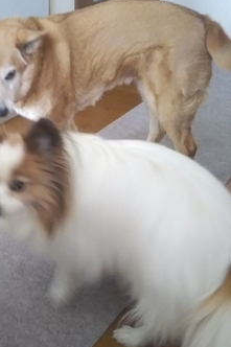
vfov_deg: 41.8
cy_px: 147
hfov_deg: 27.9
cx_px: 37
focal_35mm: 47
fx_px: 453
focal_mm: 4
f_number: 2.2
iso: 640
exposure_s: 1/30
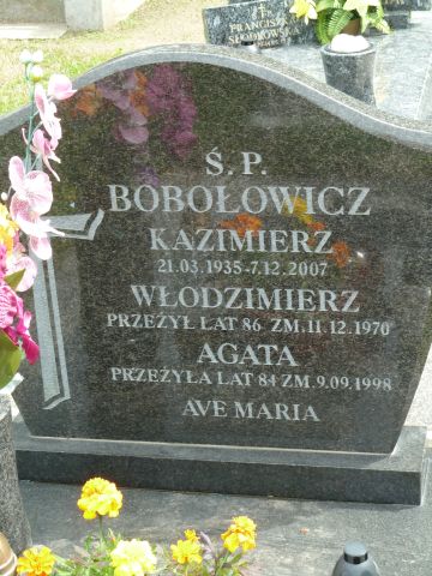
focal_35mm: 83
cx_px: 216
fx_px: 1381
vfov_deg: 23.6
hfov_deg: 17.8
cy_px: 288
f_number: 4.2
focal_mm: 13.7
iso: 80
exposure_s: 1/80
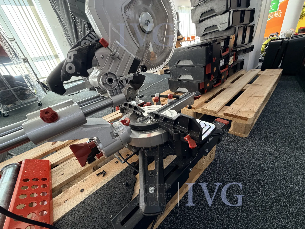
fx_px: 123
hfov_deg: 102.1
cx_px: 152
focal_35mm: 14
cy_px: 114
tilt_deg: -26.6
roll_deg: +10.6
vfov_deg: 85.7
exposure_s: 1/100
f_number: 2.2
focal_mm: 2.22
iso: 250
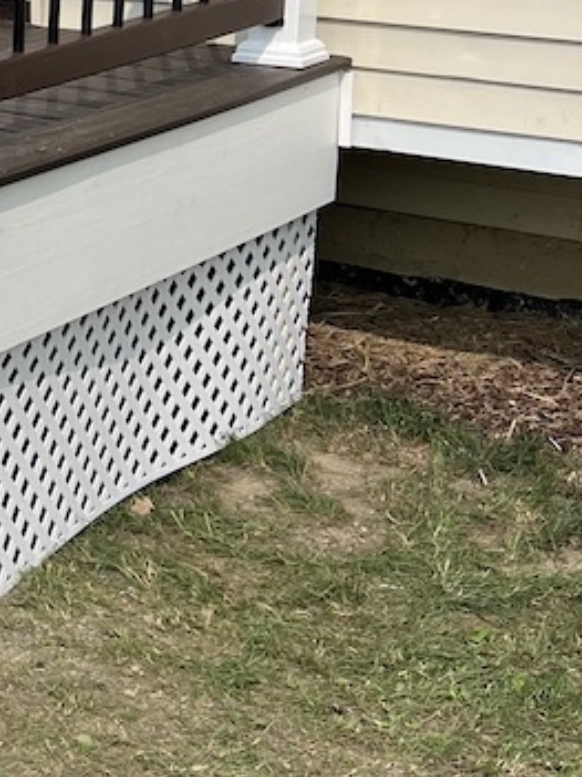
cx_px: -392
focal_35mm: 89
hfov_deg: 14.9
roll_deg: -0.9
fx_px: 1996
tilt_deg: -8.9
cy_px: 44
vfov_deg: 21.4
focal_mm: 5.7
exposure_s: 1/8696
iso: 50
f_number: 1.5
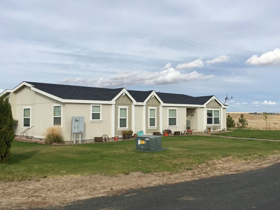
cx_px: 131
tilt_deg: +5.0
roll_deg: -0.8
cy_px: 100
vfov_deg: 38.6
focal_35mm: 37
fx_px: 299
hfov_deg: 50.1
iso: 32
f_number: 2.2
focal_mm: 4.15
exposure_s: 1/2326
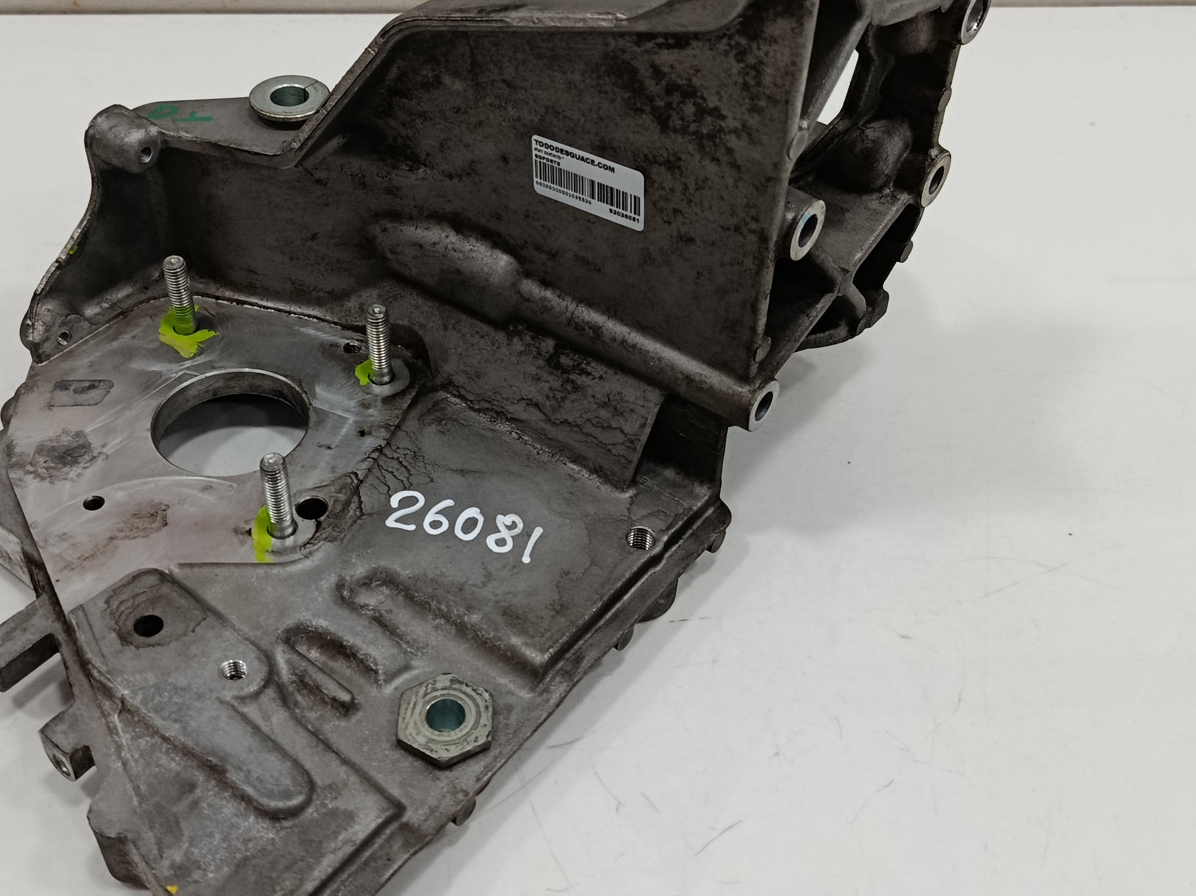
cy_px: 384
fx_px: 1451
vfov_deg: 34.3
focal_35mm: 42
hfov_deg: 44.8
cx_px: 545
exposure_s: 1/100
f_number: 1.7
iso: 941
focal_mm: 5.24
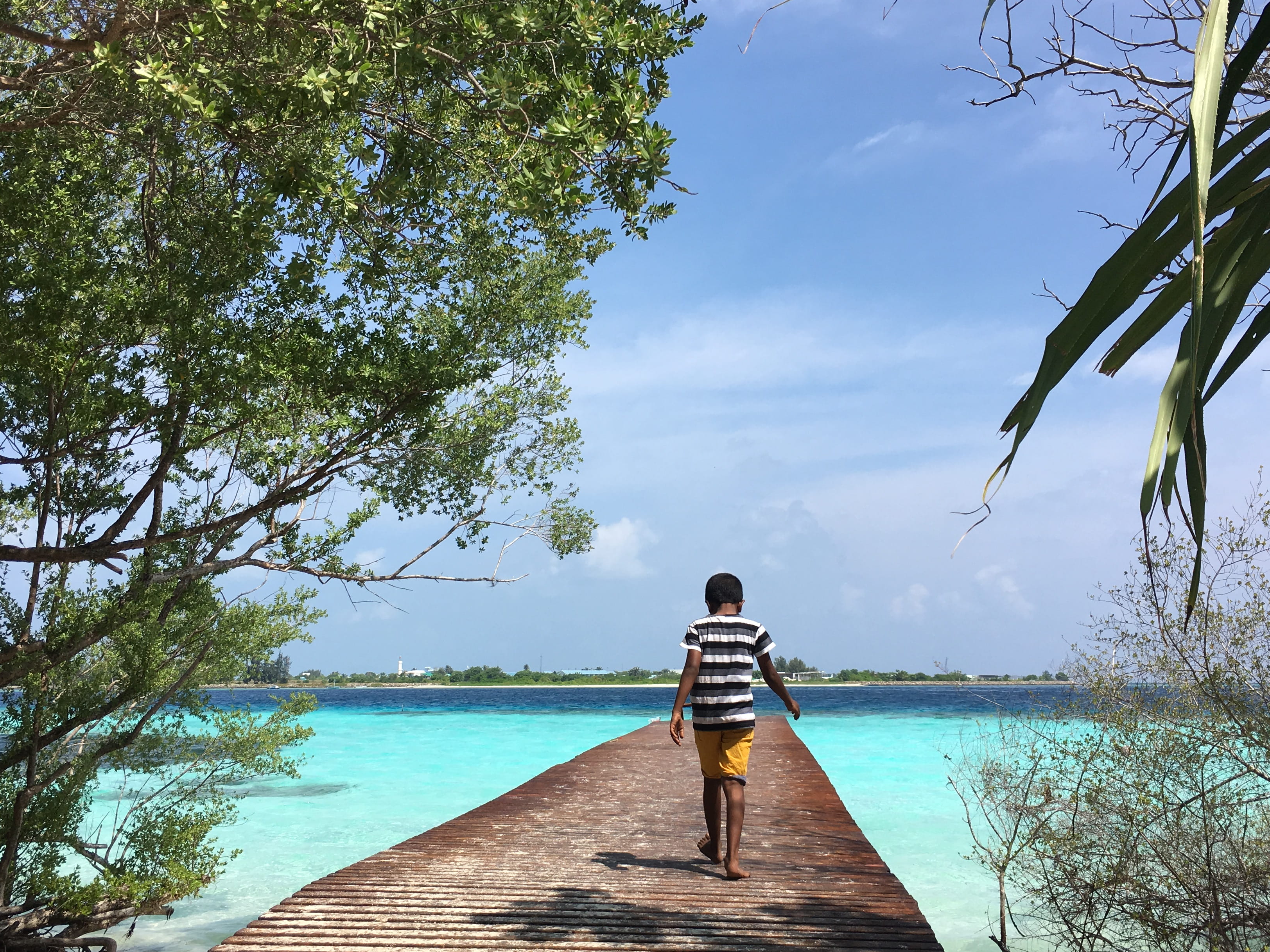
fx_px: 1321
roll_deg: +0.9
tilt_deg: +7.0
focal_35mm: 36
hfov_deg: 51.4
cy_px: 515
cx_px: 647
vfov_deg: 39.6
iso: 25
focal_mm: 4.15
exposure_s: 1/1789
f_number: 2.2
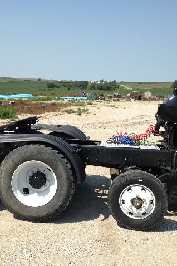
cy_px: 133
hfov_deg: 29.1
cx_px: 64
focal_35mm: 46
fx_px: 340
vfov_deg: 42.8
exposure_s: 1/1506
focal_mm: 4.12
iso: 50
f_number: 2.4
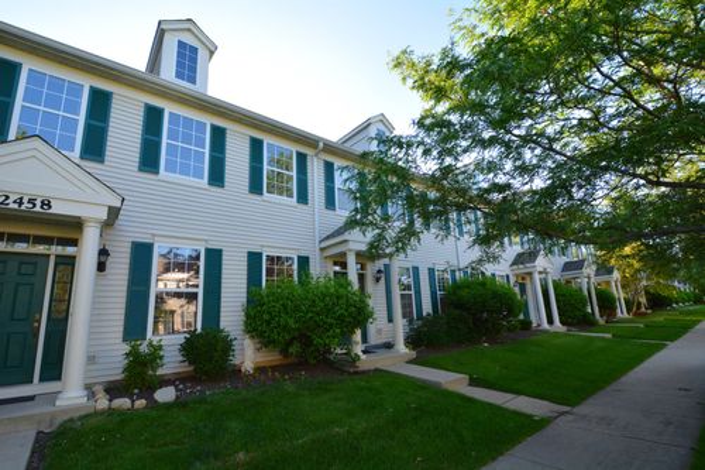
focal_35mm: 16
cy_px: 235
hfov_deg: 95.0
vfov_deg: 72.0
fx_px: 323
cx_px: 352
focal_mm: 11
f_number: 9
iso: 400
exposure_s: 1/160
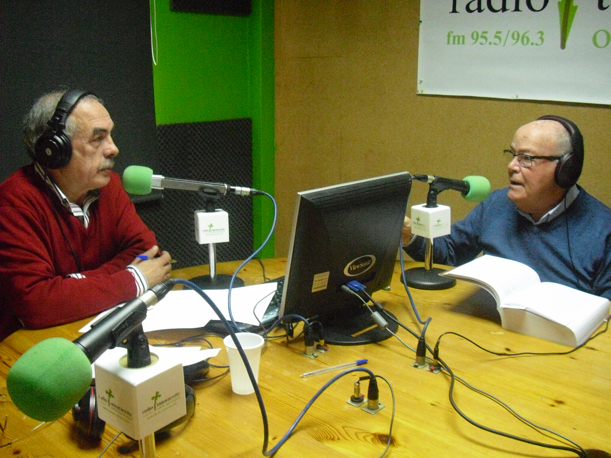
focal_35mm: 38
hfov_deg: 49.0
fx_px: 671
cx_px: 306
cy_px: 229
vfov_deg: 37.7
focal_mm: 6.2
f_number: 2.8
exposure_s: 1/80
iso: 800
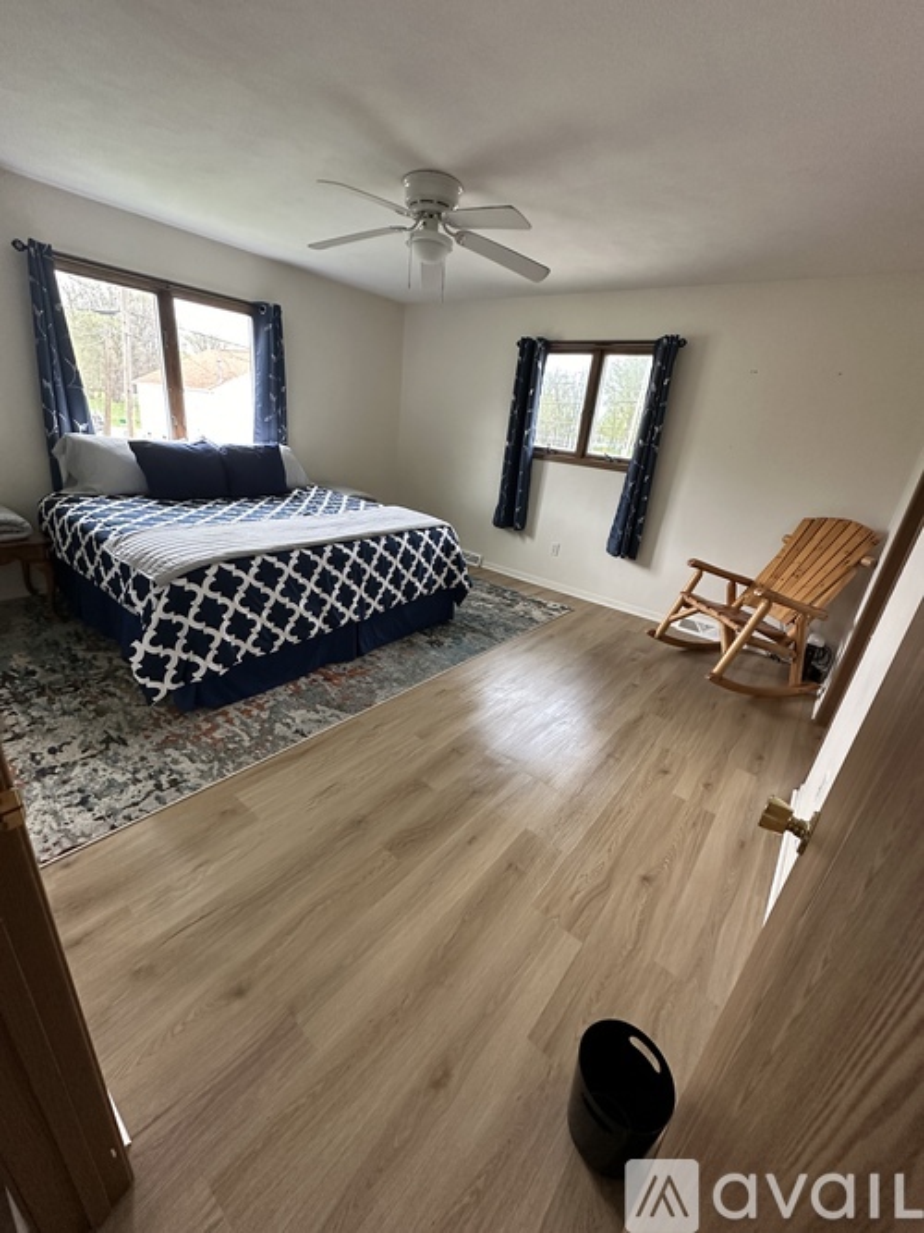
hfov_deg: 85.7
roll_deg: -7.2
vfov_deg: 102.1
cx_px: 462
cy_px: 616
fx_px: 498
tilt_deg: -21.1
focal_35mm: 14
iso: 320
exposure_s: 1/80
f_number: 2.2
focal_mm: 2.22
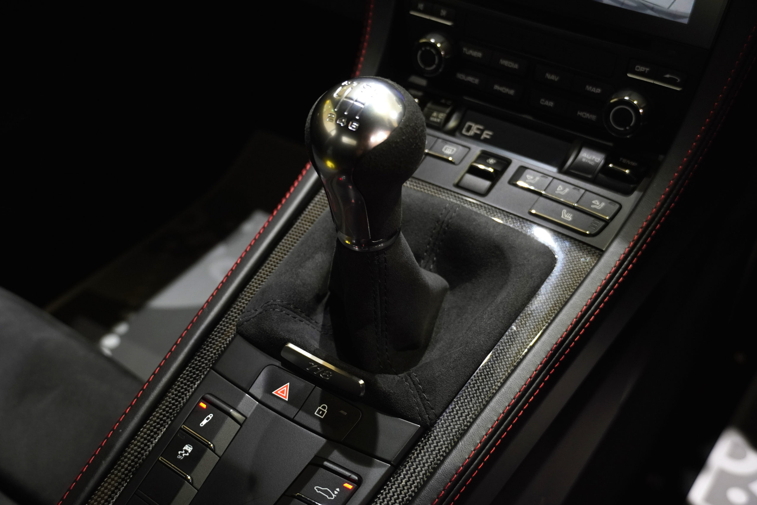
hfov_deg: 42.3
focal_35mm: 46
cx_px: 378
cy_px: 252
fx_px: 978
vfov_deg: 28.9
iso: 1000
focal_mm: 31
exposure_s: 1/50
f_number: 4.5
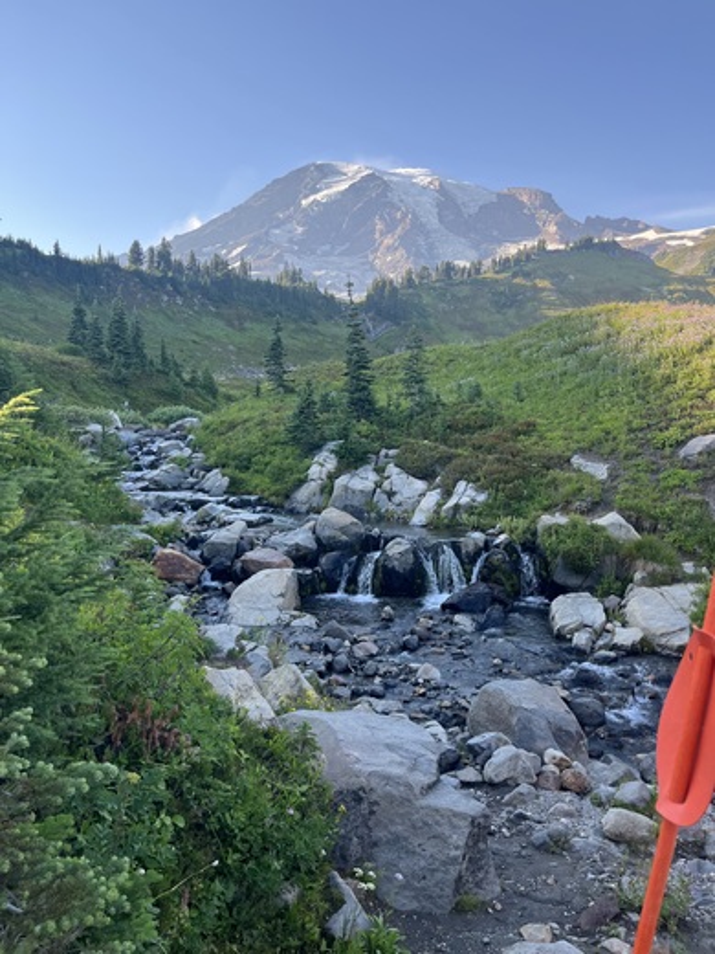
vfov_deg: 67.3
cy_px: 477
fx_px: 716
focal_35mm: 26
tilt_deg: -4.4
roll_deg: +1.1
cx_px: 358
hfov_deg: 53.1
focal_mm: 5.1
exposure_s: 1/469
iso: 50
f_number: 1.6
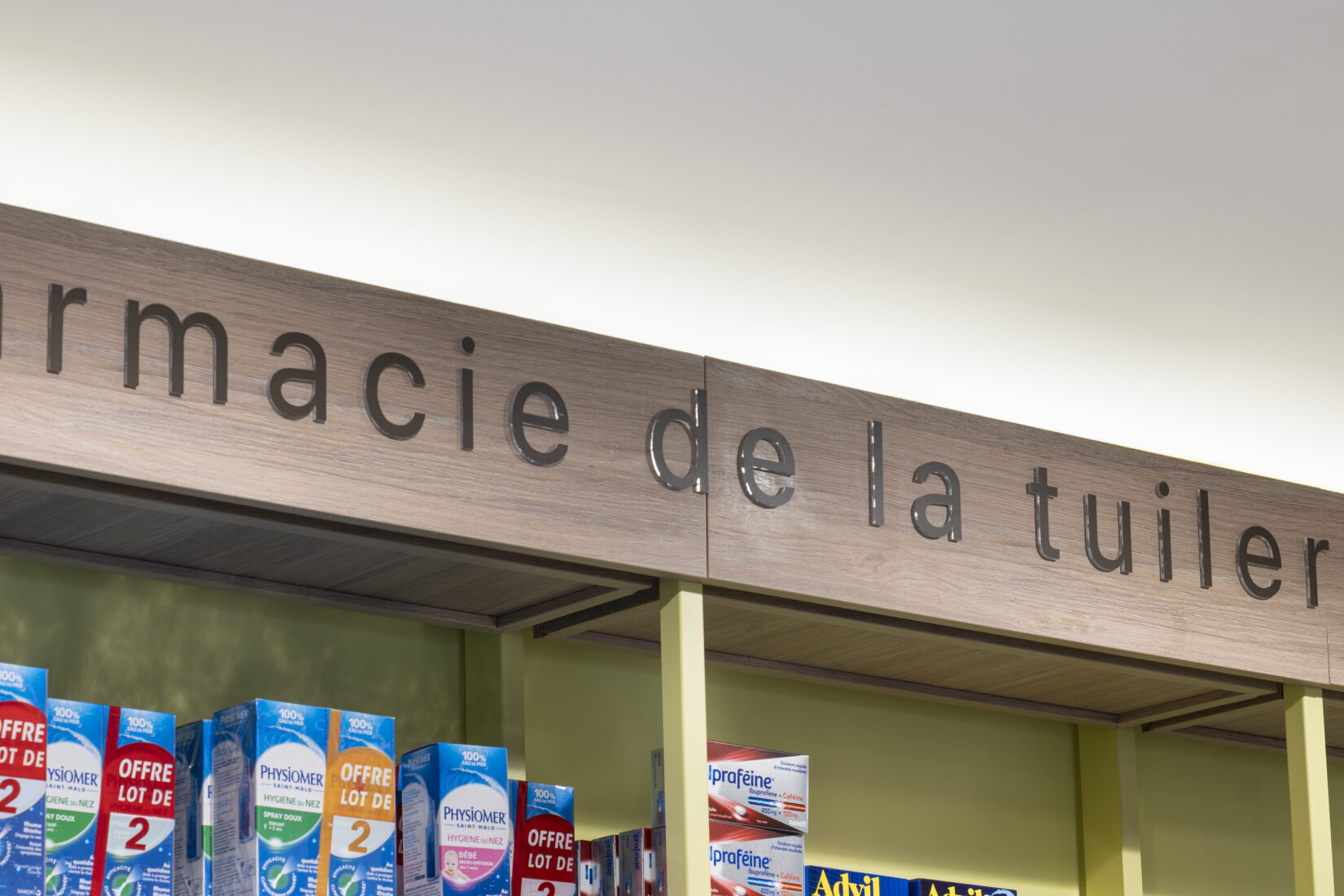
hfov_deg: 19.1
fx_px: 3995
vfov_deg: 12.8
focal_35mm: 107
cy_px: 651
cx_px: 573
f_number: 10
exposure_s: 1/6
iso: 100
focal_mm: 69
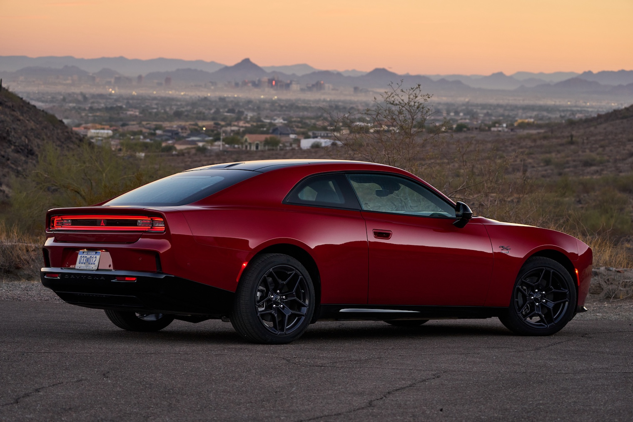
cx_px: 316
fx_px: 1758
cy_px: 211
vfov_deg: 13.7
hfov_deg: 20.4
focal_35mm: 100
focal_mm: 100
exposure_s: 1/40
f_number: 5.6
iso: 400
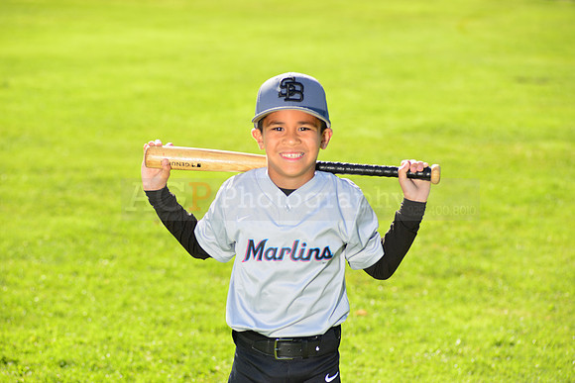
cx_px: 288
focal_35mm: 116
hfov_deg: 17.6
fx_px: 1853
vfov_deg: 11.8
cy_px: 192
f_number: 5
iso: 100
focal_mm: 116
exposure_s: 1/250
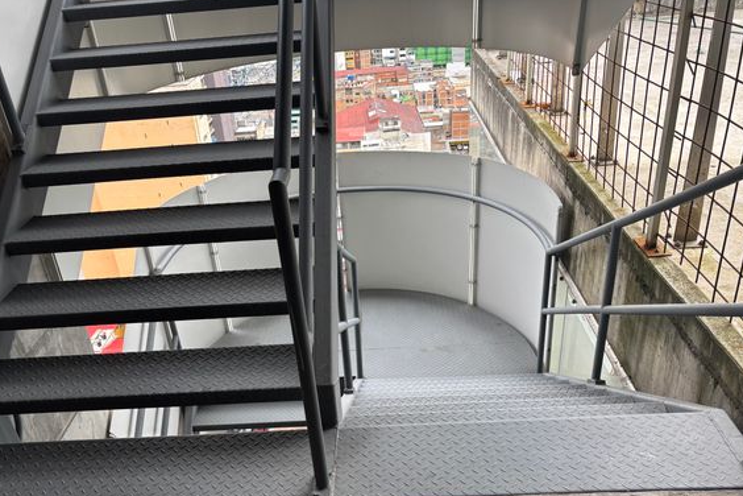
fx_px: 660
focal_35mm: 32
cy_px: 326
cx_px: 334
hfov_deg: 58.6
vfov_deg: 40.7
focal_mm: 5.96
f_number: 1.6
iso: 50
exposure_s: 1/330
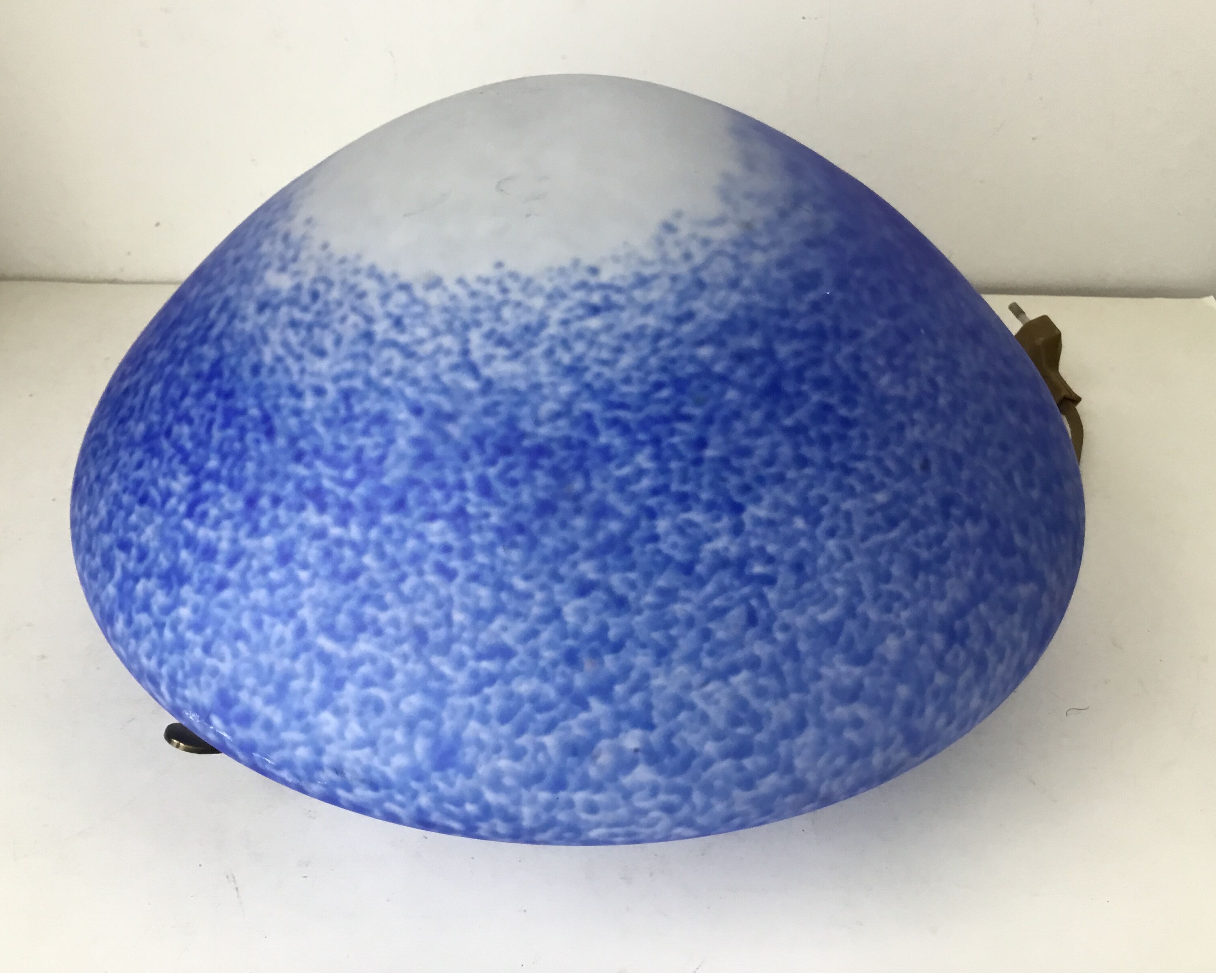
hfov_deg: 54.2
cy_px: 483
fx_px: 1188
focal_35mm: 33
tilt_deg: -31.0
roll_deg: +1.2
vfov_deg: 44.5
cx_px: 575
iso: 40
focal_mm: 3.3
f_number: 2.4
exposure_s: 1/33
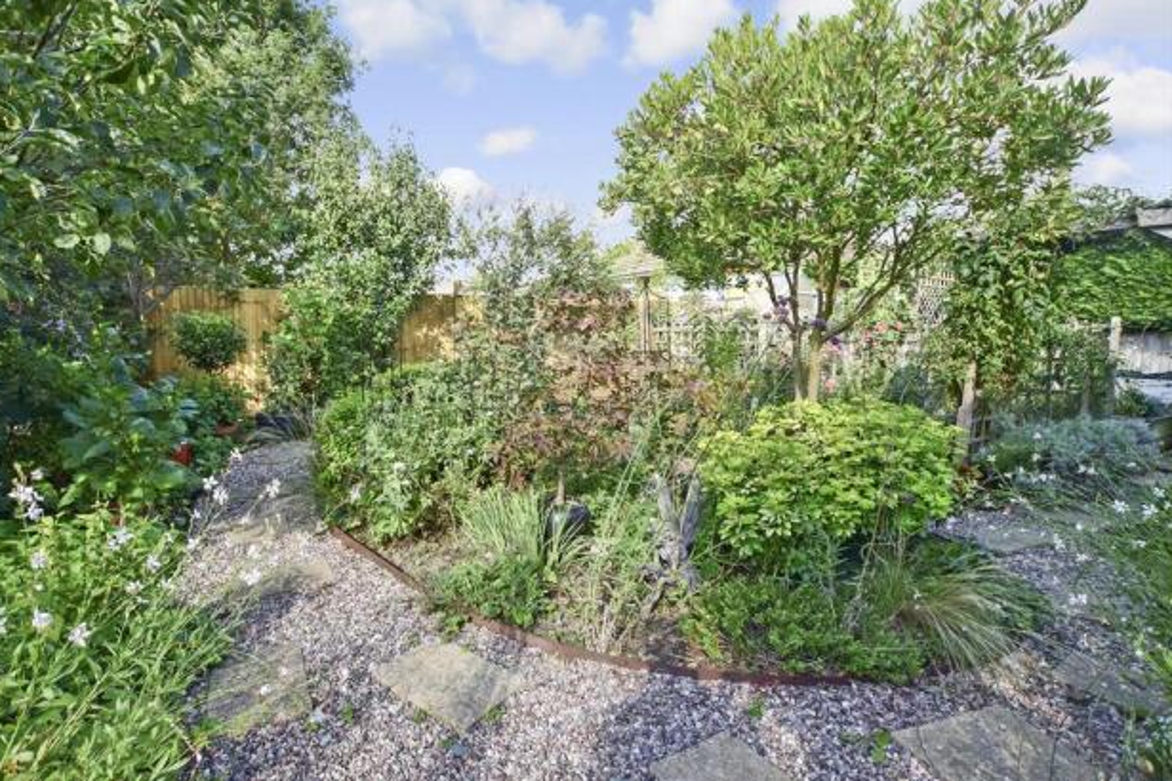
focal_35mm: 16
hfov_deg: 96.6
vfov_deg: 73.7
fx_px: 521
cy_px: 370
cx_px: 551
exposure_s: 1/400
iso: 400
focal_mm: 10
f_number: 8
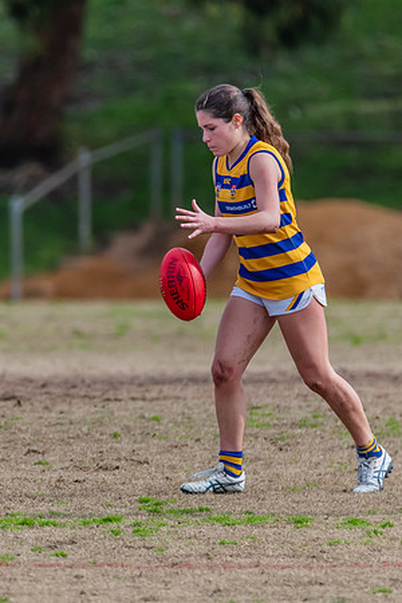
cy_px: 286
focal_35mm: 1178
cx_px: 153
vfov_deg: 1.8
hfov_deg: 1.2
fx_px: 19727
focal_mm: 600
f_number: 6.3
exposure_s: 1/2000
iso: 800
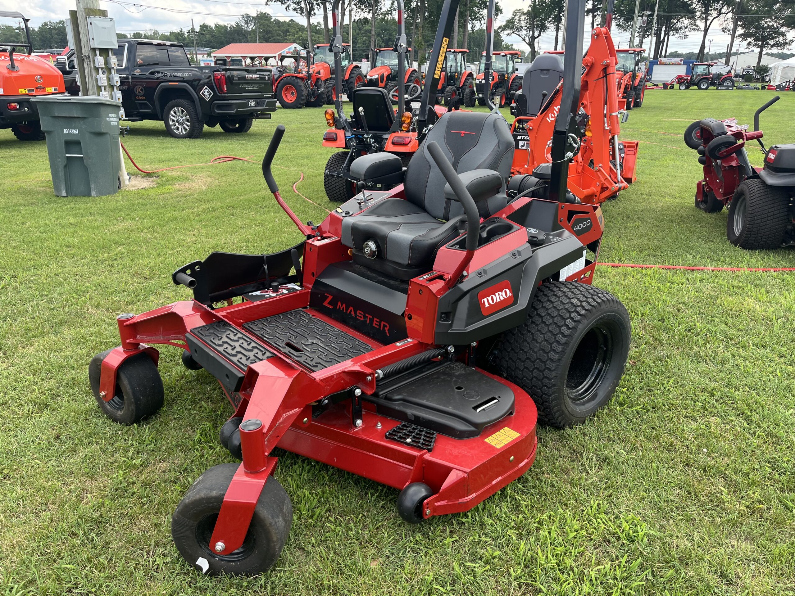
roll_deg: -0.2
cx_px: 398
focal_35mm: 26
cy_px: 298
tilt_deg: -20.8
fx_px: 597
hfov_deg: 67.3
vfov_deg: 53.1
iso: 50
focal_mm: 5.1
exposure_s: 1/628
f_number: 1.6
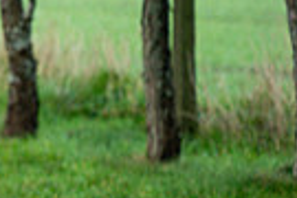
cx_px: -326
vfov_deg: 4.6
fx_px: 2475
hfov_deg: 6.6
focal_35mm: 300
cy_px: 72
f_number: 2.8
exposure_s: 1/1250
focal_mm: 70
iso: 560
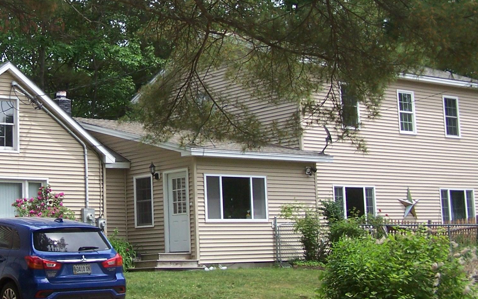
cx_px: 108
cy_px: 110
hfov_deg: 29.2
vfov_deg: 18.8
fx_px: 899
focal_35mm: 69
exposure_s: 1/750
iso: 80
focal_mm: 6.3
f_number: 2.8
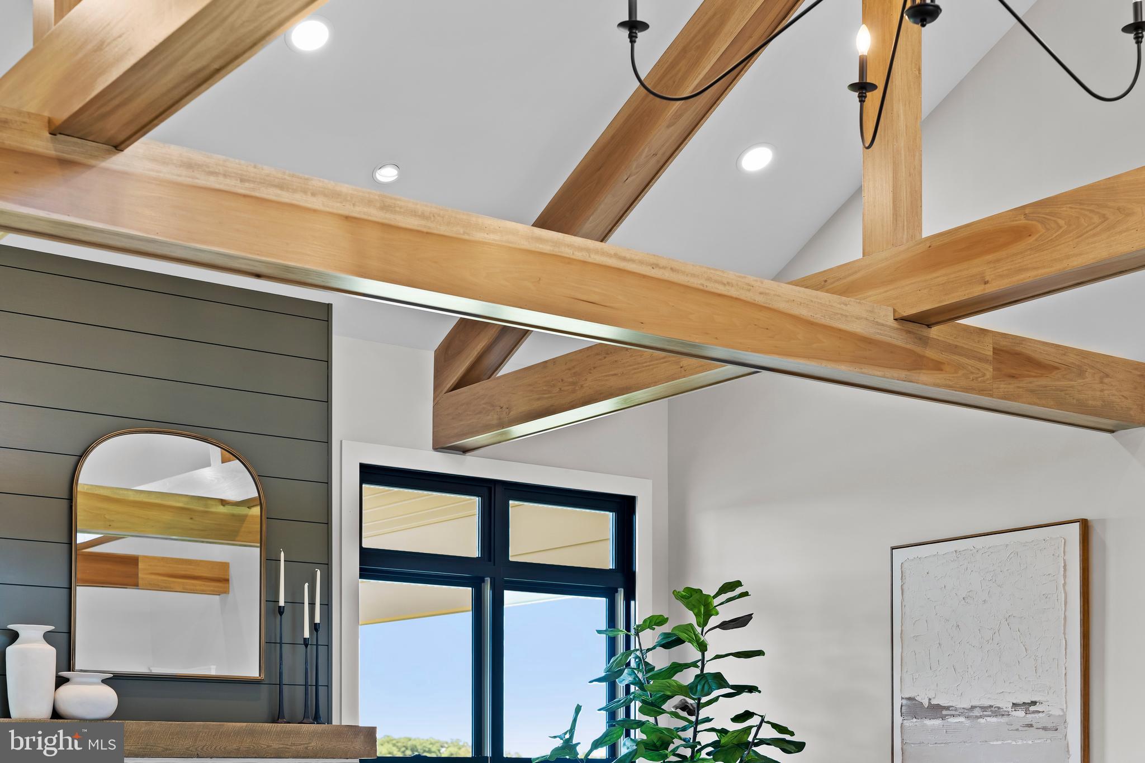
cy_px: 382
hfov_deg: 38.2
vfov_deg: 26.0
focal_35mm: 52
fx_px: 1654
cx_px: 572
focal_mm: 52
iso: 500
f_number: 5
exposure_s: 1/25
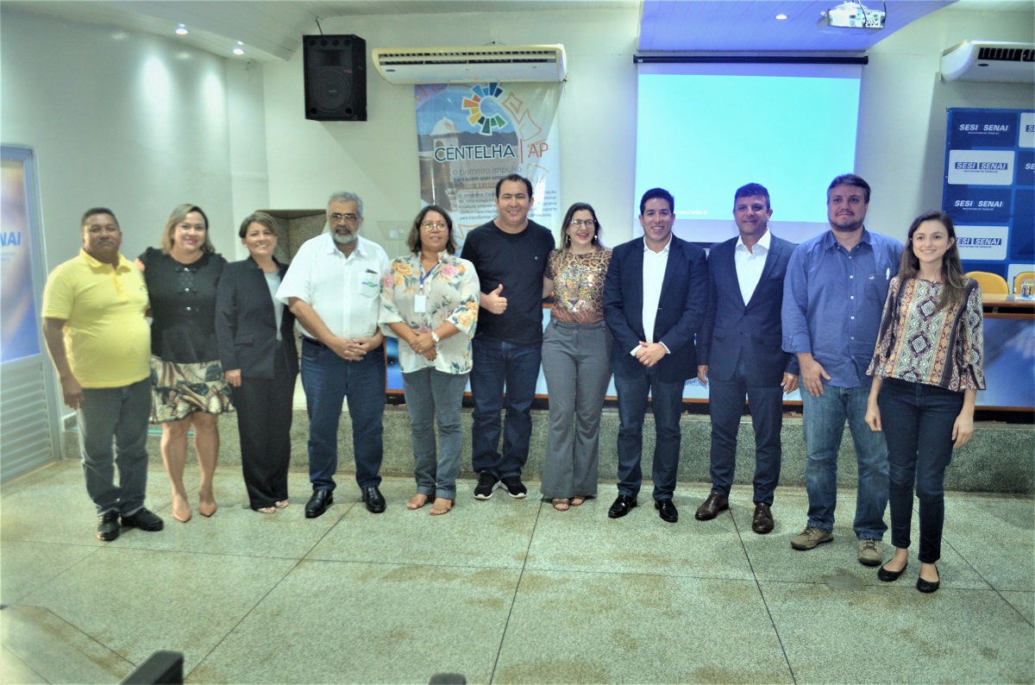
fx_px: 774
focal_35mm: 27
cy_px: 342
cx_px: 518
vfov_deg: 47.7
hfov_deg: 67.5
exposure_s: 1/30
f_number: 4
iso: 800
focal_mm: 18
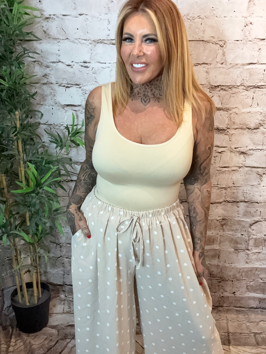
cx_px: 133
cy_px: 177
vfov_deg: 60.0
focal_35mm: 30
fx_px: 307
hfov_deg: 46.8
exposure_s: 1/50
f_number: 1.9
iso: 250
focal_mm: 2.69
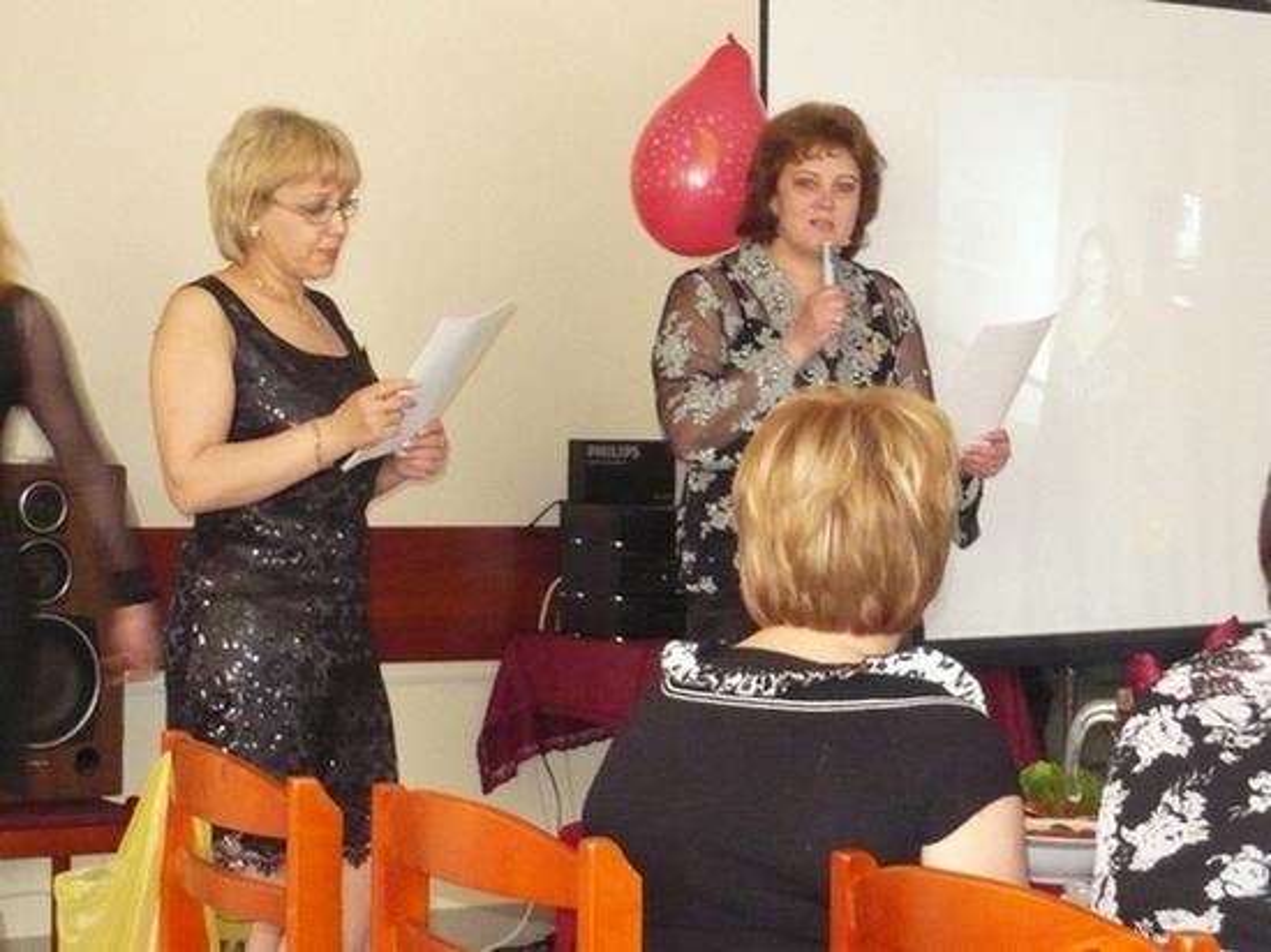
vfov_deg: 16.8
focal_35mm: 88
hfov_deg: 22.3
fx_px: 3230
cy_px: 476
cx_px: 636
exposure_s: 1/40
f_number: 3.4
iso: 640
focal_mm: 9.1
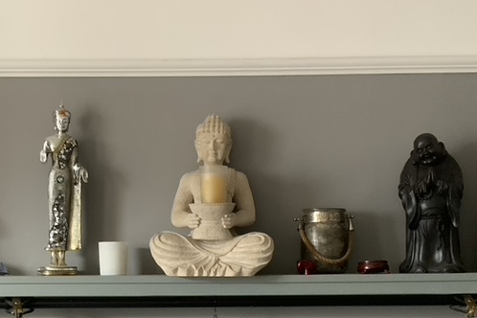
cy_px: 272
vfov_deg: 21.5
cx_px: 188
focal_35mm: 62
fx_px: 821
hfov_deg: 32.3
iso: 200
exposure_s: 1/40
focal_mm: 3
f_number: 1.8
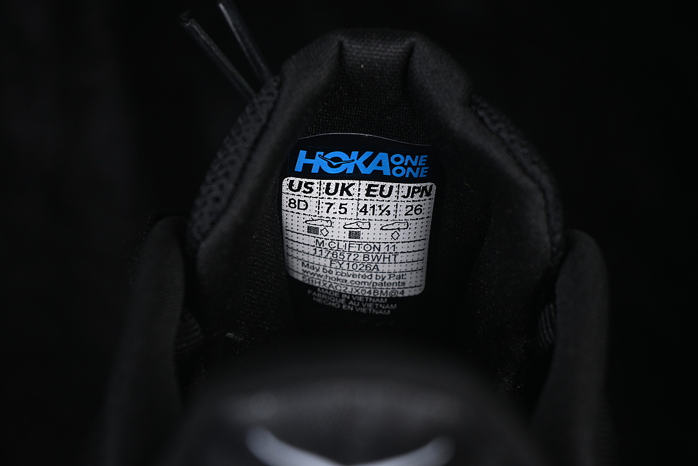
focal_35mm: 75
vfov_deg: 18.2
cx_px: 349
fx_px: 1454
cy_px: 233
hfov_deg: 27.0
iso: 160
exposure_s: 1/60
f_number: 6.3
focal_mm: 50
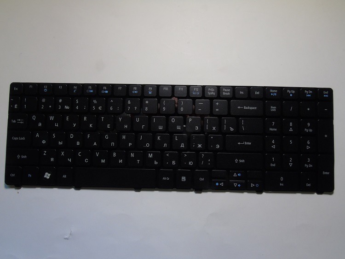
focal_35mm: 29
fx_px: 289
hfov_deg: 61.7
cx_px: 172
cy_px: 130
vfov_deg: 48.2
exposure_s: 1/13
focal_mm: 5.2
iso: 200
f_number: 6.4
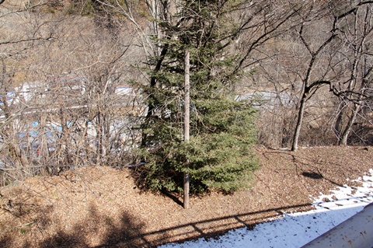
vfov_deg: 47.8
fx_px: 279
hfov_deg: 67.4
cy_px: 124
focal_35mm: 27
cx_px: 186
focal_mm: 18
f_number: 7.1
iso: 200
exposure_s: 1/200
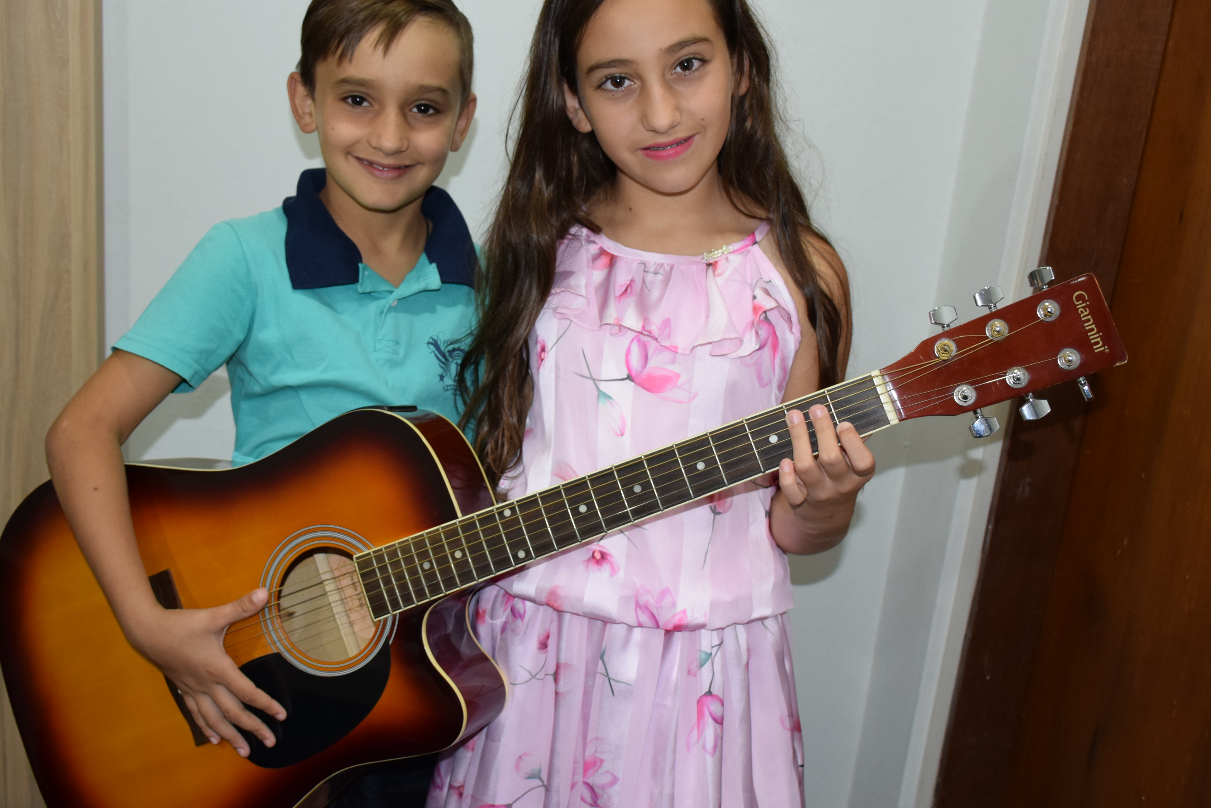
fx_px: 1413
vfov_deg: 31.9
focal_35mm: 42
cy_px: 379
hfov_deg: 46.3
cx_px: 542
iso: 800
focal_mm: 22
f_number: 3.8
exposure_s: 1/60
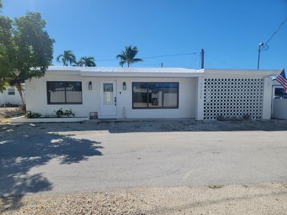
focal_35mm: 24
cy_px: 108
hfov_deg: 71.6
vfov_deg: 56.8
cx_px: 144
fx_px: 199
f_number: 1.8
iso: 16
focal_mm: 6.7
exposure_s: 1/1255
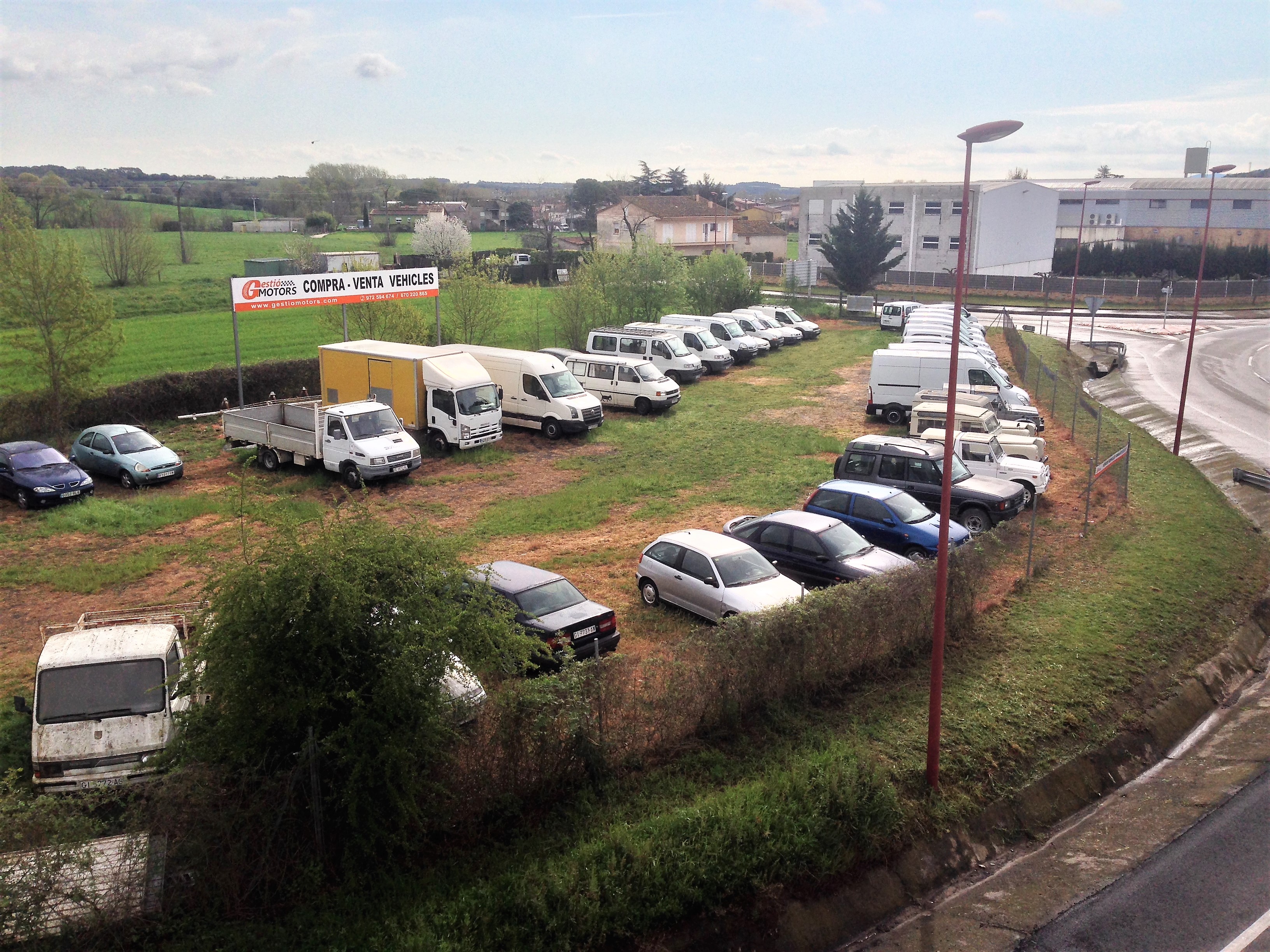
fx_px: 1211
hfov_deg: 55.4
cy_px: 476
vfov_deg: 42.9
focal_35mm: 33
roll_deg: +0.8
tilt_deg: -13.7
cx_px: 635
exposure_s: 1/2358
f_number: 2.4
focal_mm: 4.12
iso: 50
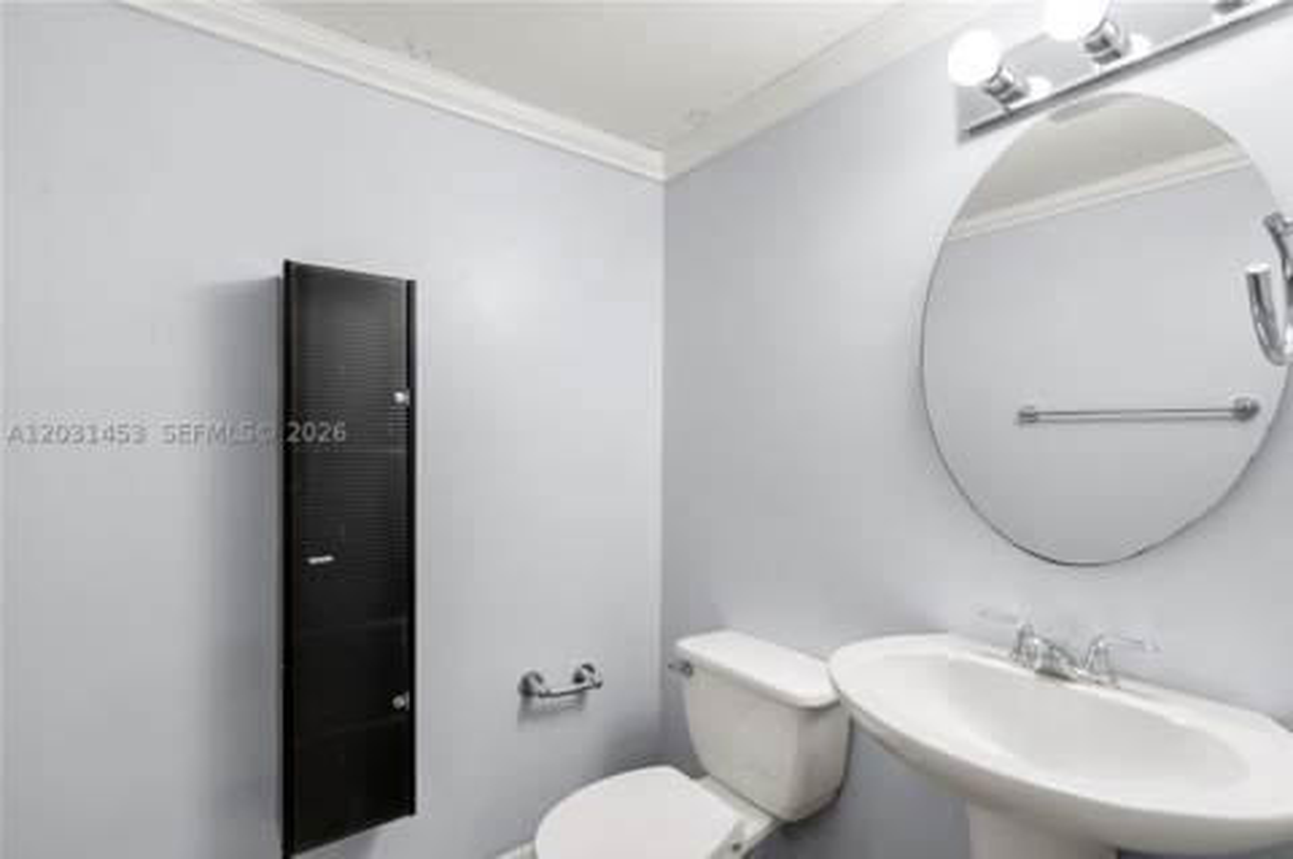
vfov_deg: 73.6
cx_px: 646
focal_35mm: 16
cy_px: 430
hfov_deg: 96.8
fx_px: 574
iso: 100
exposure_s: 1.6
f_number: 9
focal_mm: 16
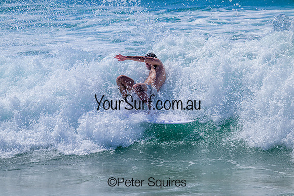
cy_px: 98
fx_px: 3757
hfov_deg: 4.5
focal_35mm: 460
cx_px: 147
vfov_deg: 3.0
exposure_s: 1/2000
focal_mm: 460
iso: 400
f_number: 11
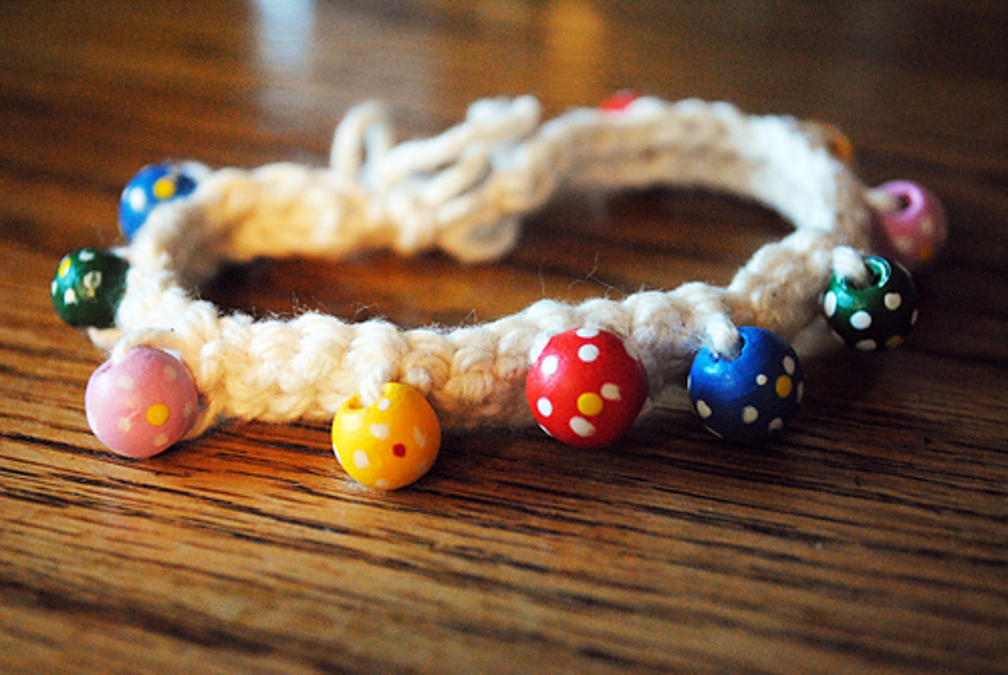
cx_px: 504
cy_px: 338
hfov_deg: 36.8
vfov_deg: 25.1
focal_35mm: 54
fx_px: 1514
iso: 1600
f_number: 5
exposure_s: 1/30
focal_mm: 36
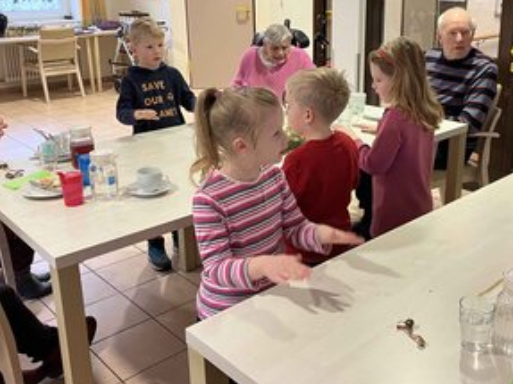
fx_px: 578
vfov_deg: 36.5
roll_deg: +0.8
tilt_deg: -15.7
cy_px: 136
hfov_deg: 47.7
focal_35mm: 39
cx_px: 300
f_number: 1.8
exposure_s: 1/50
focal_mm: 3.99
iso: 160
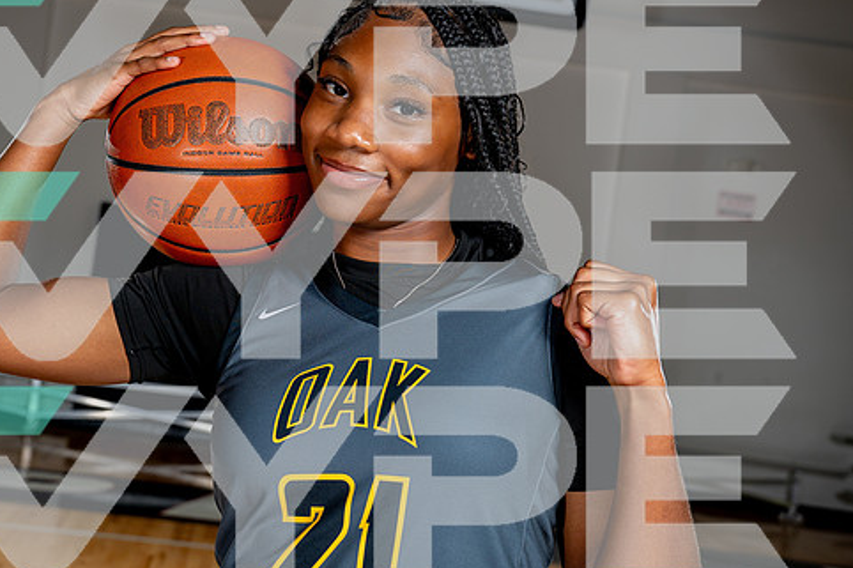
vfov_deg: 25.5
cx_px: 345
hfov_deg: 37.4
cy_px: 266
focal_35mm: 53
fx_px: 1255
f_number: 5.6
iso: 200
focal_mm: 44
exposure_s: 1/250
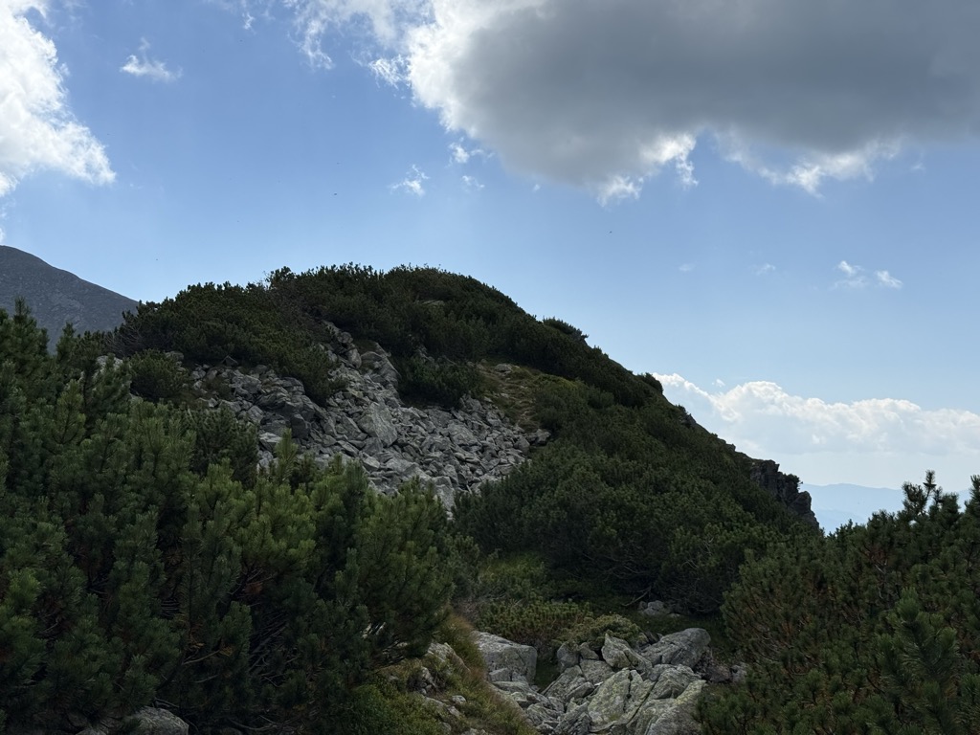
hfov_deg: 39.7
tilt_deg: +4.0
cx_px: 490
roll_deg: -1.1
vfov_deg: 30.3
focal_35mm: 48
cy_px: 368
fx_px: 1359
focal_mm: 6.76
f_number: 1.78
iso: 100
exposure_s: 1/7874
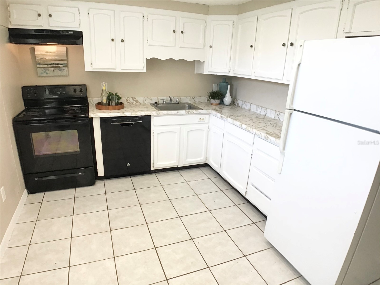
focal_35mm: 31
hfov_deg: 58.4
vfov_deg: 45.4
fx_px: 340
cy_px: 142
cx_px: 190
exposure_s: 1/30
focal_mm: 3.3
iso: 32
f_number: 2.4
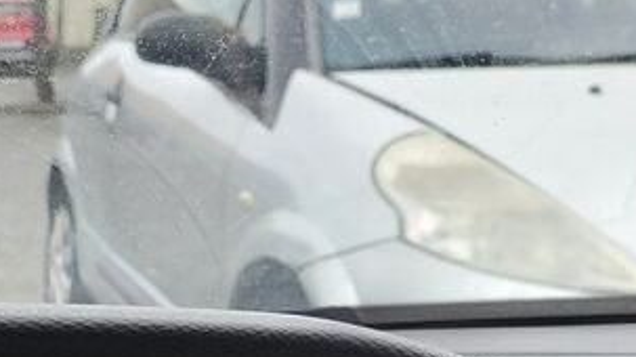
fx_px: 1517
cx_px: -273
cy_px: 569
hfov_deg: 20.7
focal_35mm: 90
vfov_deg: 12.6
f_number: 1.8
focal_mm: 4.69
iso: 64
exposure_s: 1/120
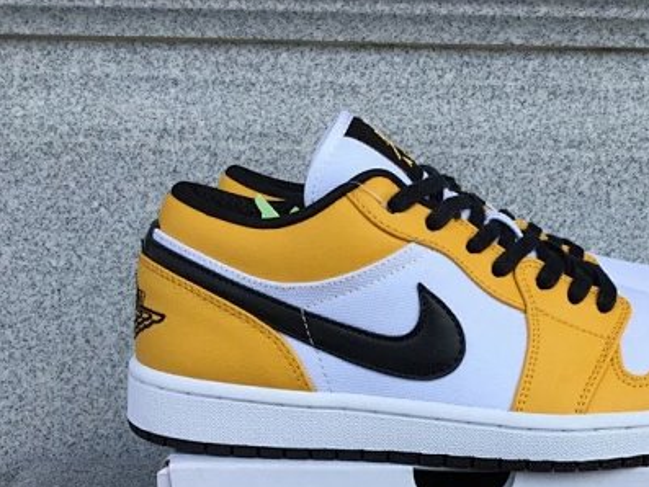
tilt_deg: -15.8
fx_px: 938
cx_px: 454
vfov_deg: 28.6
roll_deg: -0.4
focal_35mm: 50
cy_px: 376
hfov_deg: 37.6
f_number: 2.4
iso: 25
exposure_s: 1/319
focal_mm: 3.3
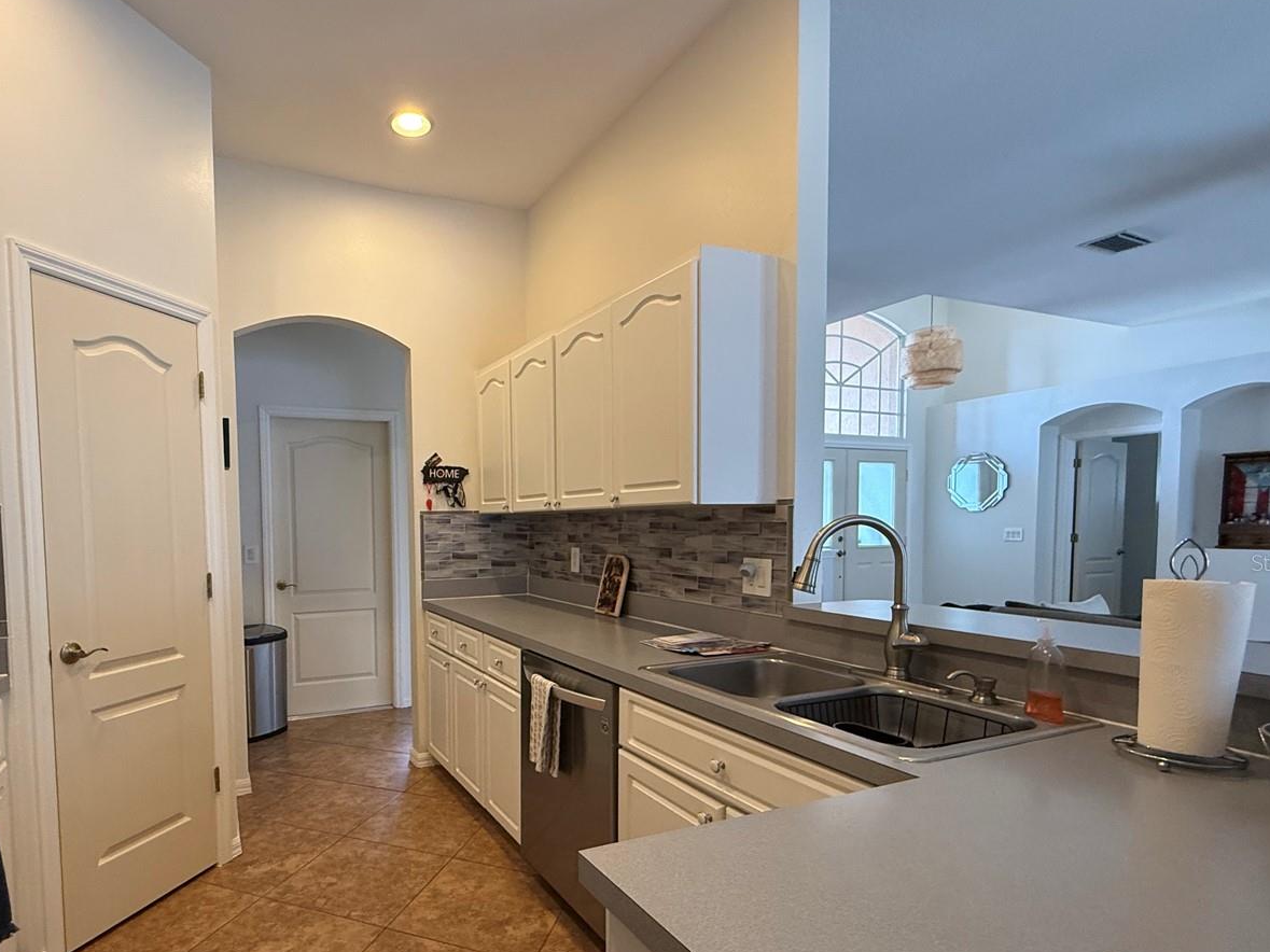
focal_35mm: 19
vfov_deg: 68.1
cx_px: 491
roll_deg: +0.3
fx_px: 697
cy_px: 562
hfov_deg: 83.3
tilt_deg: -2.5
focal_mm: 2.22
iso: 320
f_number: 2.2
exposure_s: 1/120
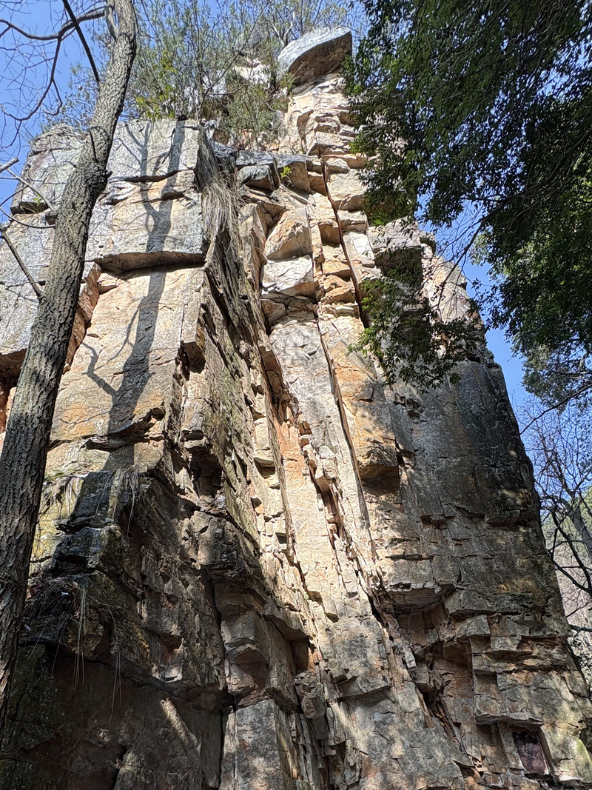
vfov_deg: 74.7
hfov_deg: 63.1
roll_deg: -0.7
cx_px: 252
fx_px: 479
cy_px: 569
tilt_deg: +28.0
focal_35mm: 21
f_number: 2.2
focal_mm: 2.22
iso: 40
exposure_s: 1/405
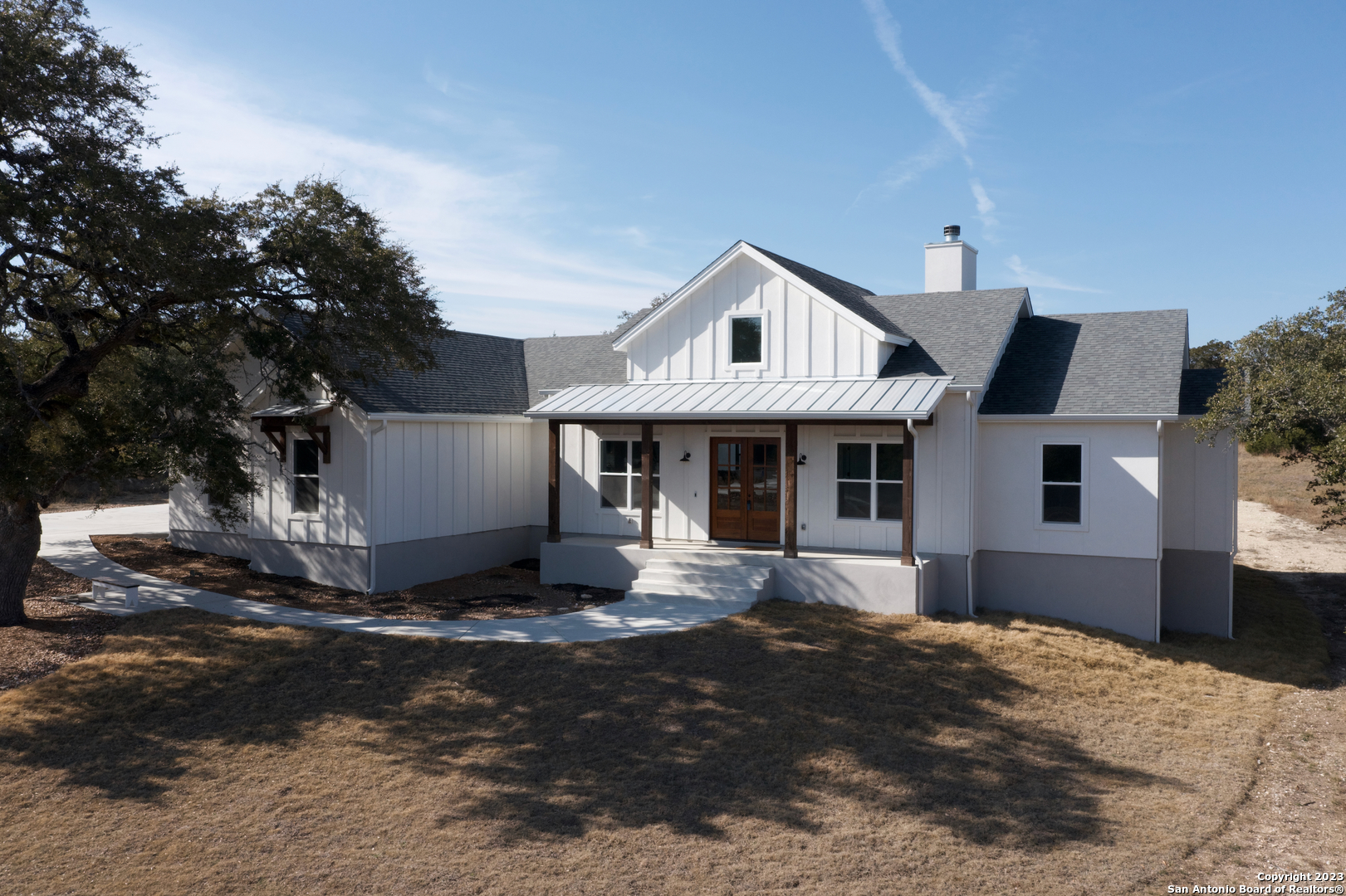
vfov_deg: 46.4
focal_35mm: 28
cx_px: 673
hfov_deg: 65.5
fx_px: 1047
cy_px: 448
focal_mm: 10.26
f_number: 8
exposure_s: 1/240
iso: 100
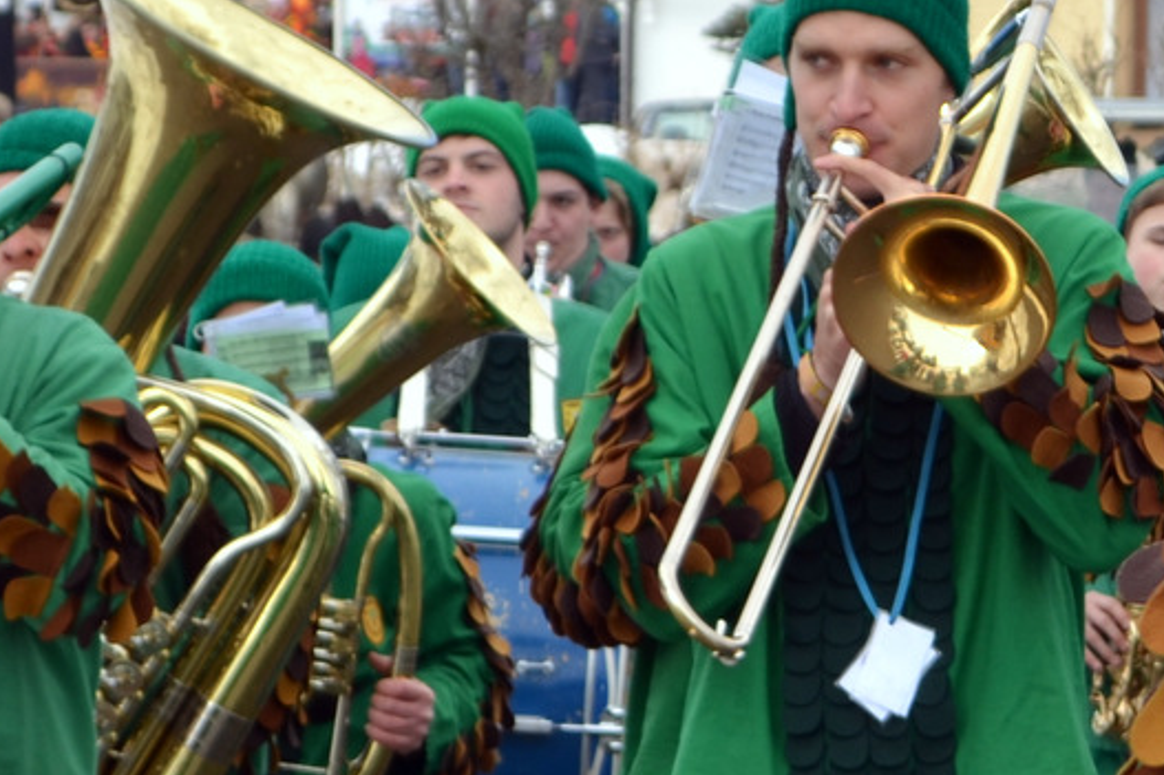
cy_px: 628
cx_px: 1173
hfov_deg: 8.2
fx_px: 8097
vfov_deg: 5.5
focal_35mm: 251
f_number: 6.3
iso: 100
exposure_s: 1/160
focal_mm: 55
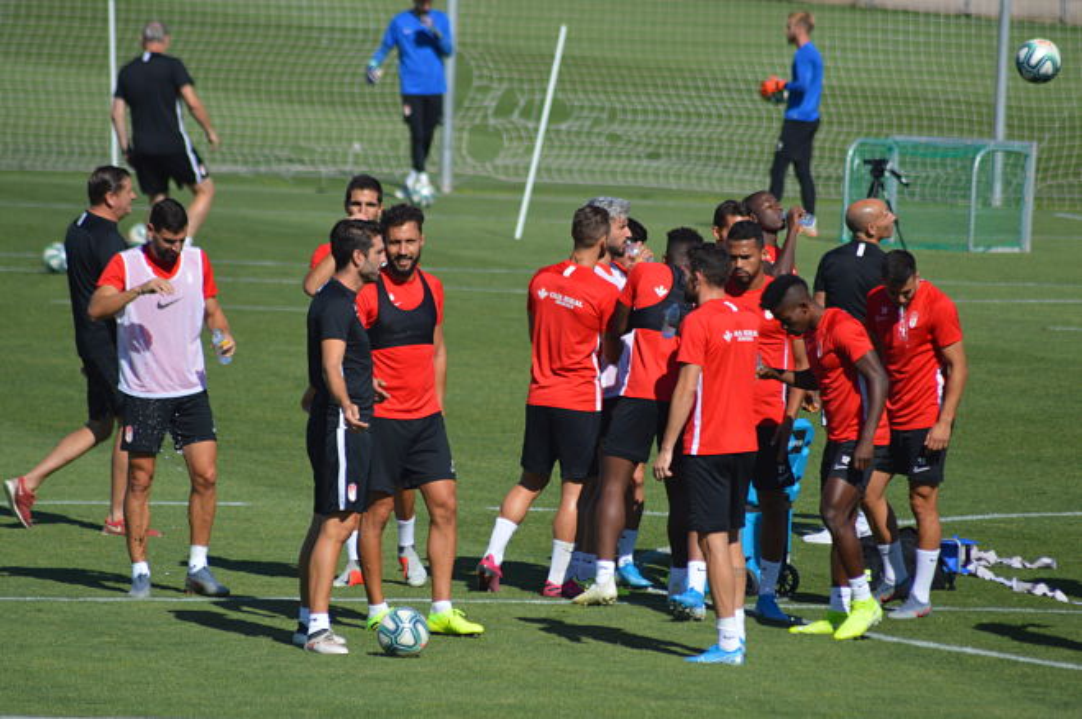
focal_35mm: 450
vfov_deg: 3.0
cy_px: 360
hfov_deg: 4.6
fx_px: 13511
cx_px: 541
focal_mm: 300
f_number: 5.6
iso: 320
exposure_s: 1/2000
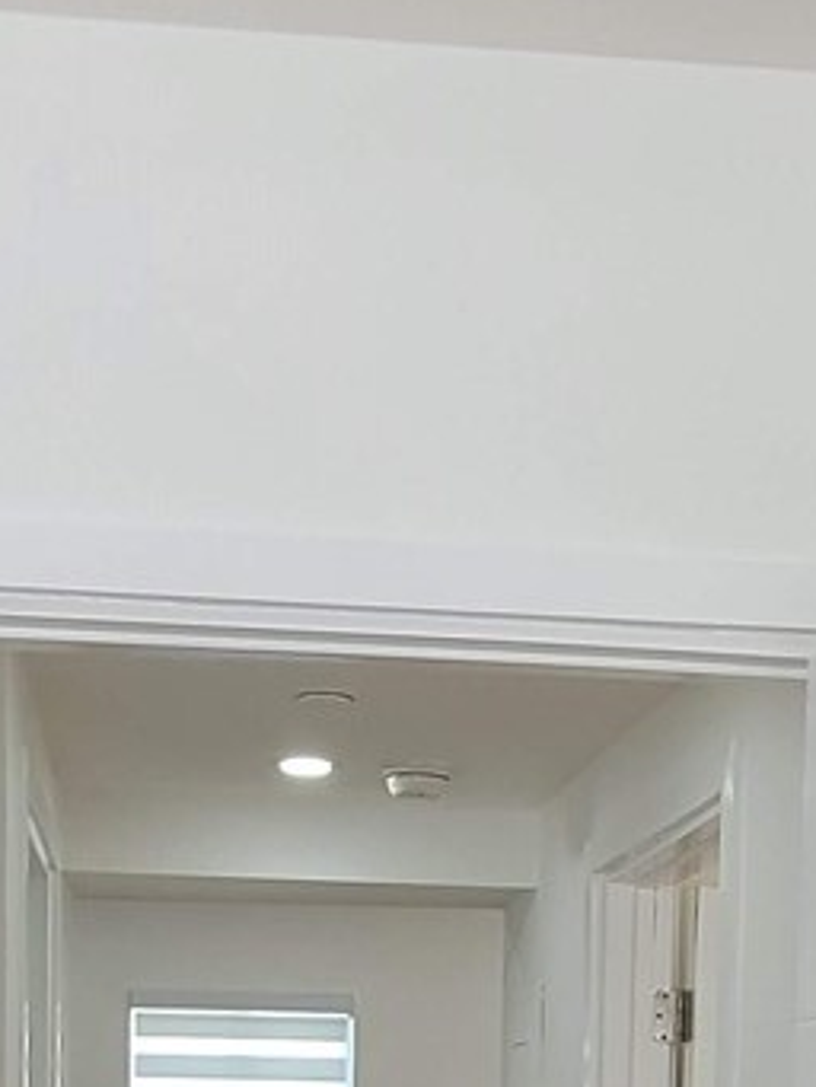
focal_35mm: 61
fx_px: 1916
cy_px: 1332
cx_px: 427
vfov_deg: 27.5
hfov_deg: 24.0
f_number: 2.2
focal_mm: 2.2
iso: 80
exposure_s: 1/120
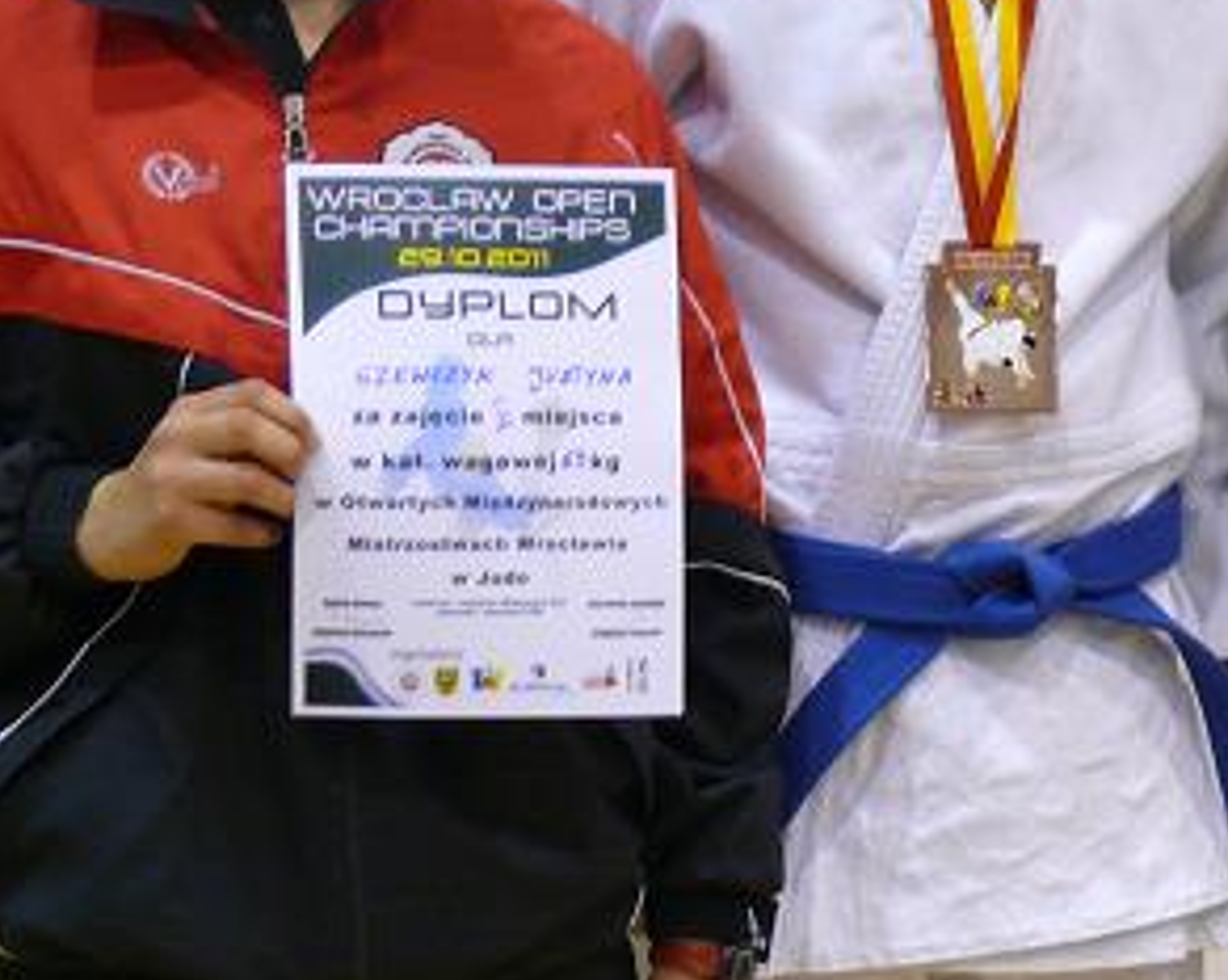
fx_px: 4321
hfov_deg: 15.7
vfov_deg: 12.9
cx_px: 1337
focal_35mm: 119
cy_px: 702
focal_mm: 8.3
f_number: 2.8
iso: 200
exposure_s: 1/13
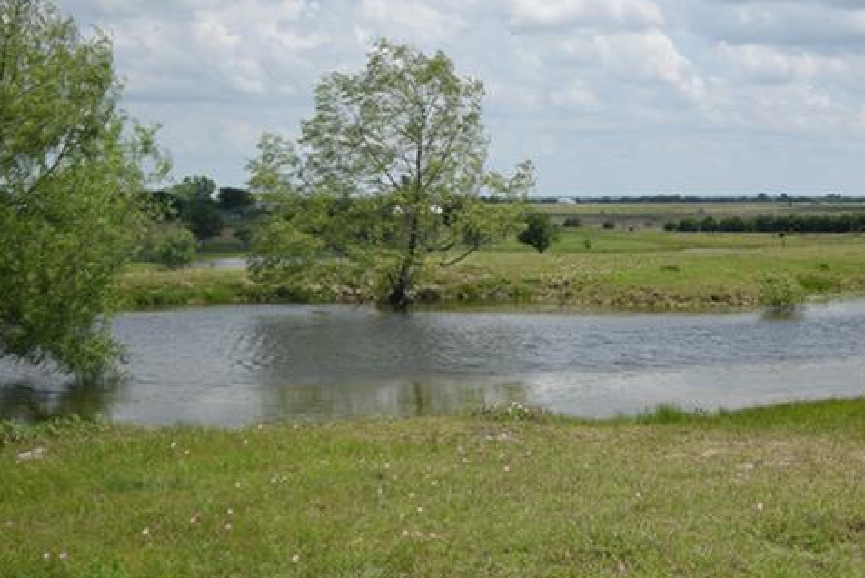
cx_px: 612
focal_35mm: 68
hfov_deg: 29.3
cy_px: 269
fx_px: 1635
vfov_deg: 20.0
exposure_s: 1/2500
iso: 200
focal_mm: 30
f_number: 4.2
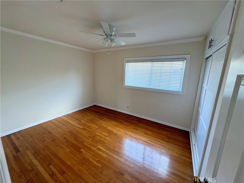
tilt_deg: -10.8
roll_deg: -2.2
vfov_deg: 85.7
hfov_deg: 102.1
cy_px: 92
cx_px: 122
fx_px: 99
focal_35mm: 14
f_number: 2.2
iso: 250
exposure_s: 1/79
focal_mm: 2.22
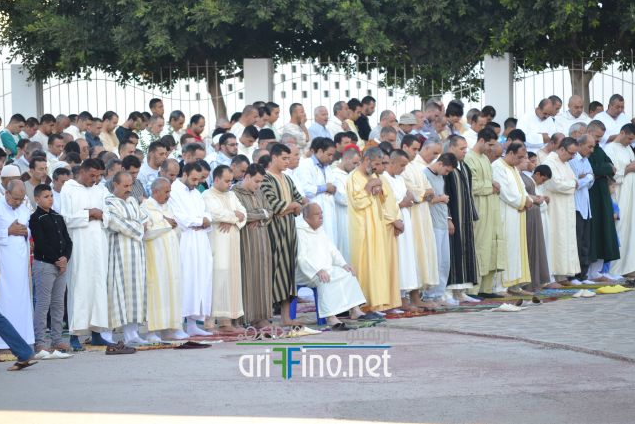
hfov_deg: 6.8
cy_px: 212
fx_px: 5329
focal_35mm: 302
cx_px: 316
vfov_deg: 4.6
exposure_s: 1/320
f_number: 5.6
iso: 400
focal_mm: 200
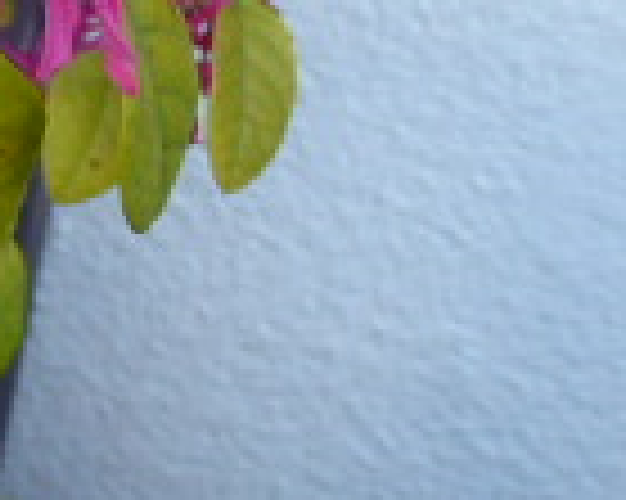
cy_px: -72
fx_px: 2000
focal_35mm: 108
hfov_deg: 14.5
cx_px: -662
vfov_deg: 13.9
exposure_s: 1/80
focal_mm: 4.3
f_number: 3.3
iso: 100
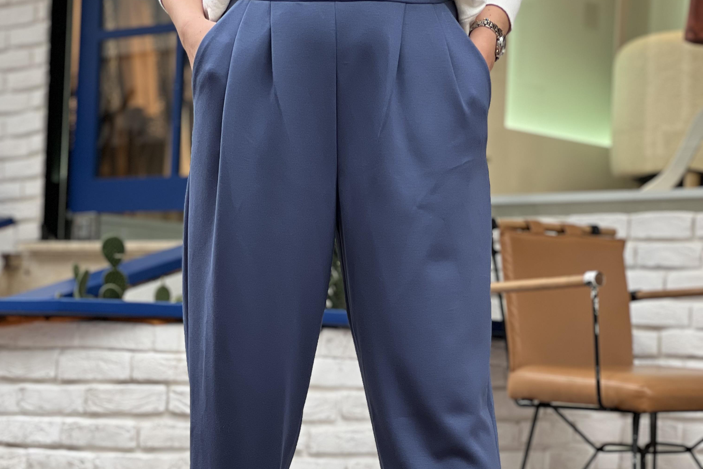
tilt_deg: +1.8
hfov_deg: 19.1
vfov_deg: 12.8
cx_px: 351
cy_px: 359
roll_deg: -3.9
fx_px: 2089
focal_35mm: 107
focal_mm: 9
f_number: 2.8
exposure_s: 1/121
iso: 64
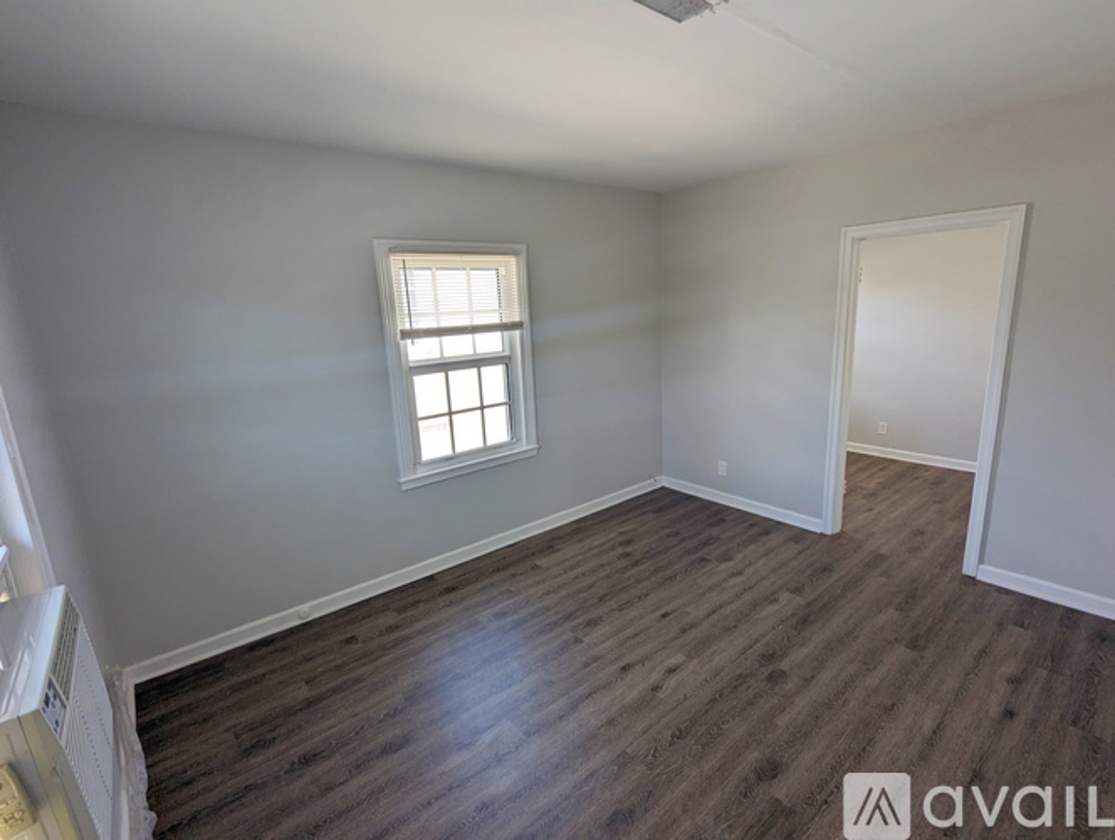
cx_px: 558
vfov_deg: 78.2
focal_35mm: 16
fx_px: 516
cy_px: 420
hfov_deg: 94.4
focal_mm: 2.35
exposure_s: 1/97
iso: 59
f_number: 2.2
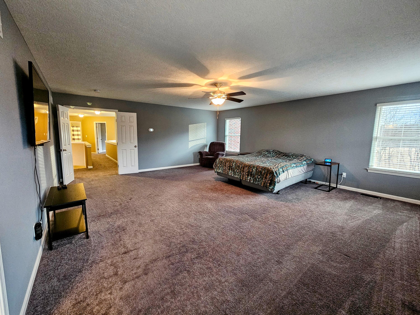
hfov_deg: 106.2
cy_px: 158
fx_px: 158
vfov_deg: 89.9
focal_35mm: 13
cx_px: 210
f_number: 2.2
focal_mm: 2.2
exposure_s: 1/30
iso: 500
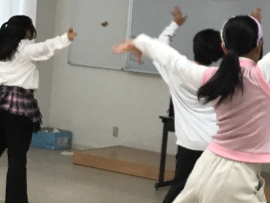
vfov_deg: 16.8
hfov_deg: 21.9
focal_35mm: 88
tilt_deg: -5.1
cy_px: 118
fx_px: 686
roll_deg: -4.6
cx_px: 229
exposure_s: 1/30
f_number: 2.4
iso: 40
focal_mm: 3.3
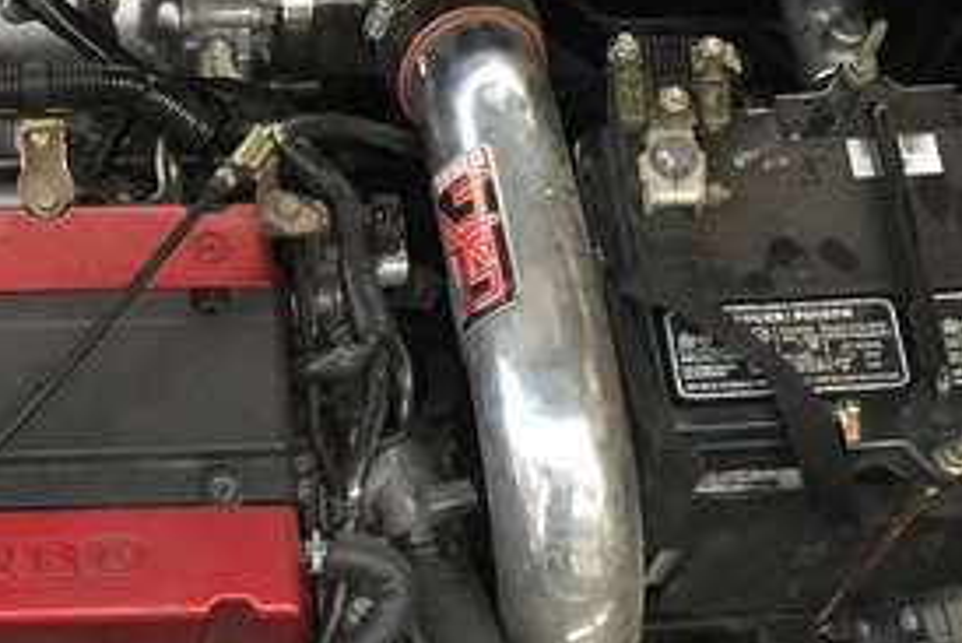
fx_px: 2353
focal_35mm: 88
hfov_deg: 22.3
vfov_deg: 15.4
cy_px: 527
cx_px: 18
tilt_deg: -61.1
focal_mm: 4.15
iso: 40
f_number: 2.2
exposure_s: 1/30
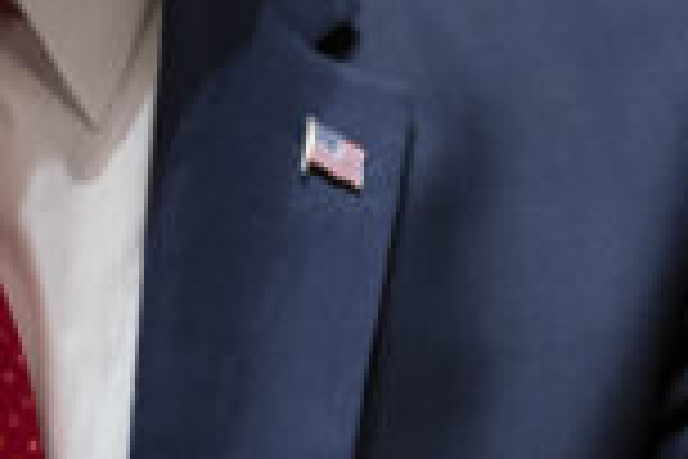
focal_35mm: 476
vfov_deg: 2.9
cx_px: -108
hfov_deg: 4.3
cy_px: -4
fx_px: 9096
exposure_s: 1/200
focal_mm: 95
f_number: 2.8
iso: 4000
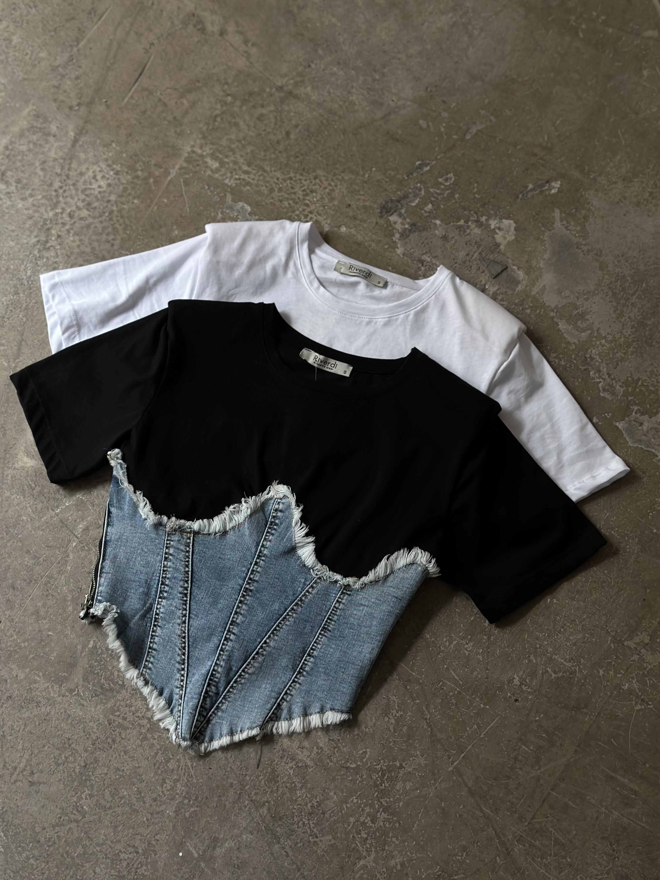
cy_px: 440
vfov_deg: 39.7
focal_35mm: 48
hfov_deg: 30.3
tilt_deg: -68.1
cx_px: 330
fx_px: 1220
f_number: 1.78
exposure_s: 1/60
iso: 160
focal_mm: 6.86
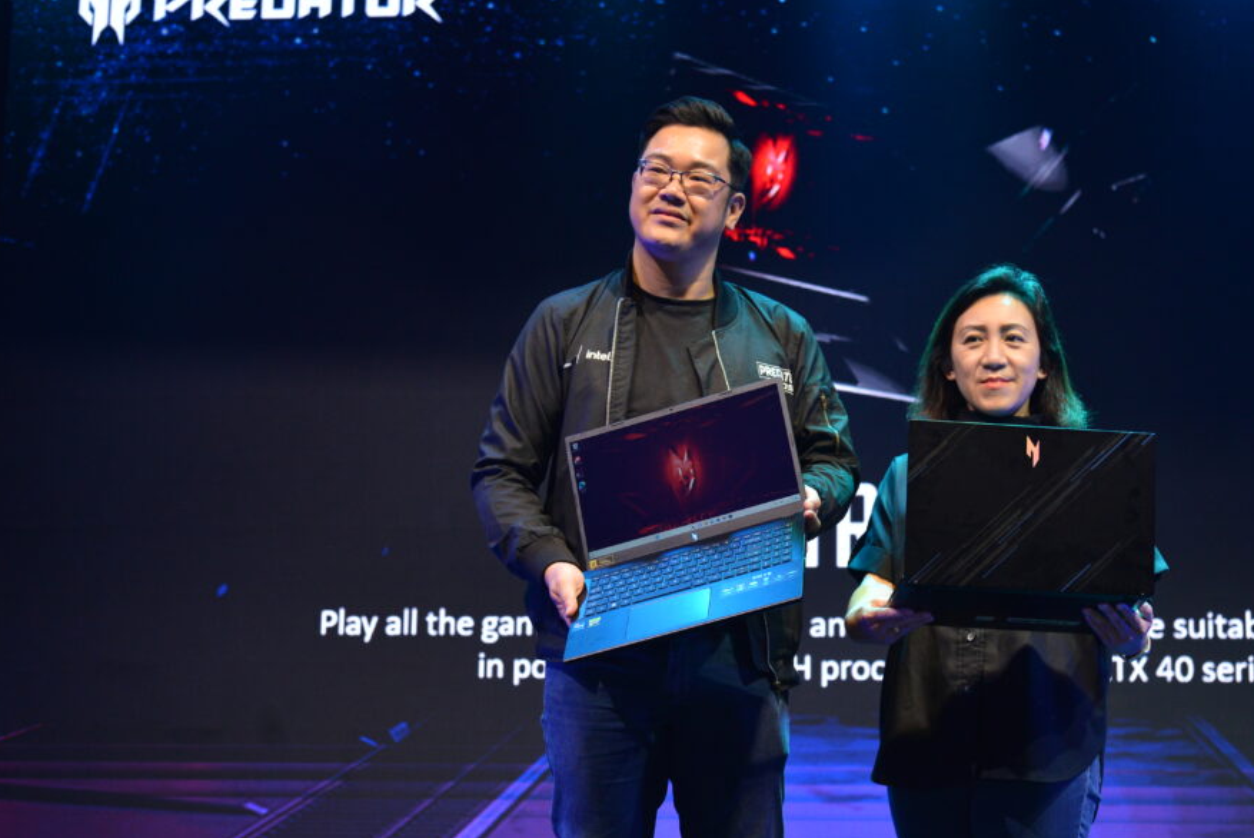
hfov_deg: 35.5
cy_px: 474
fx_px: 1952
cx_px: 756
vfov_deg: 24.2
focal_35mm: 56
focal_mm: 46
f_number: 4
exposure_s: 1/160
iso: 1600
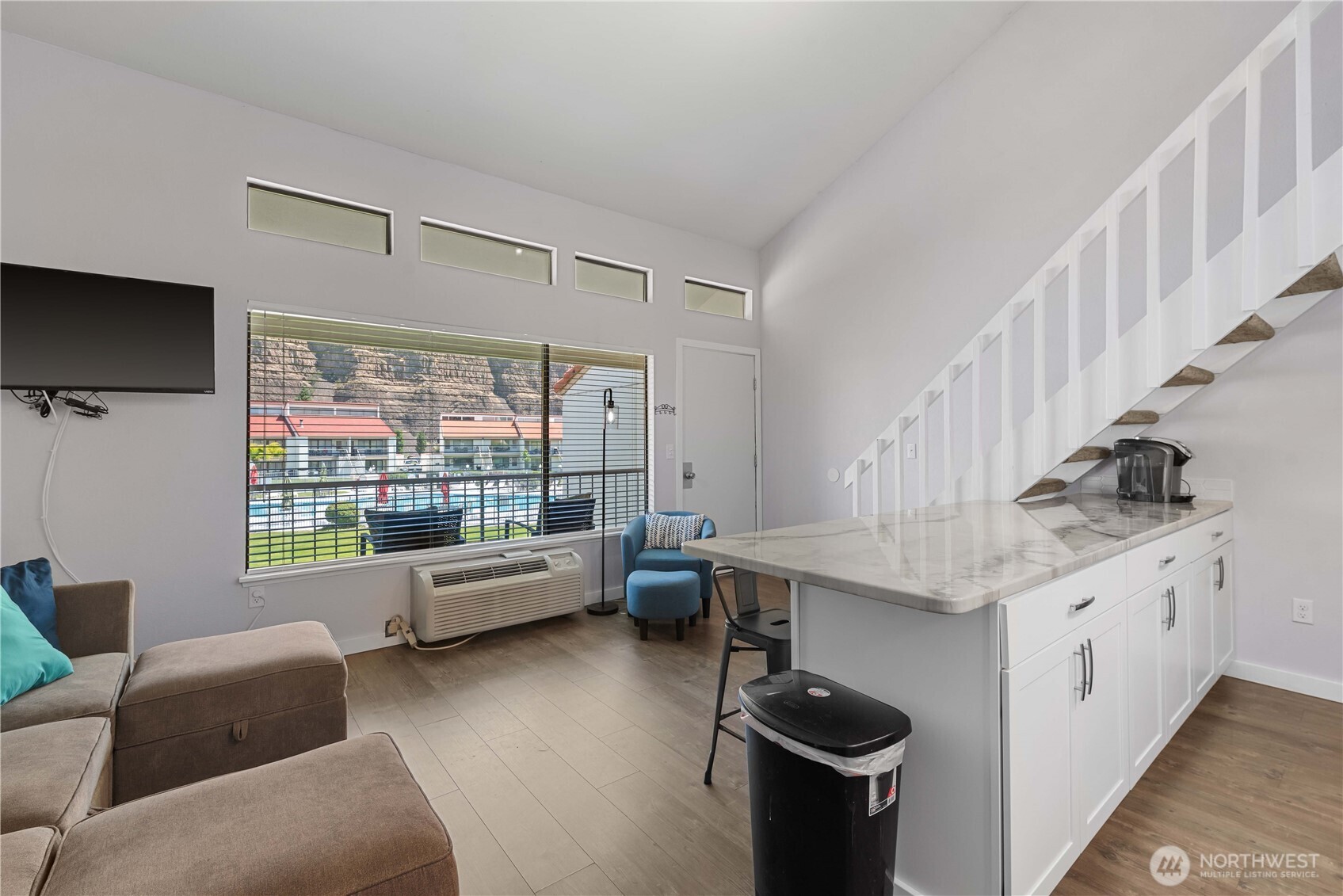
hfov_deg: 100.4
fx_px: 560
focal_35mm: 15
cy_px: 448
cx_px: 672
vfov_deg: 77.4
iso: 200
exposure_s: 1/13
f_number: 8
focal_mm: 15
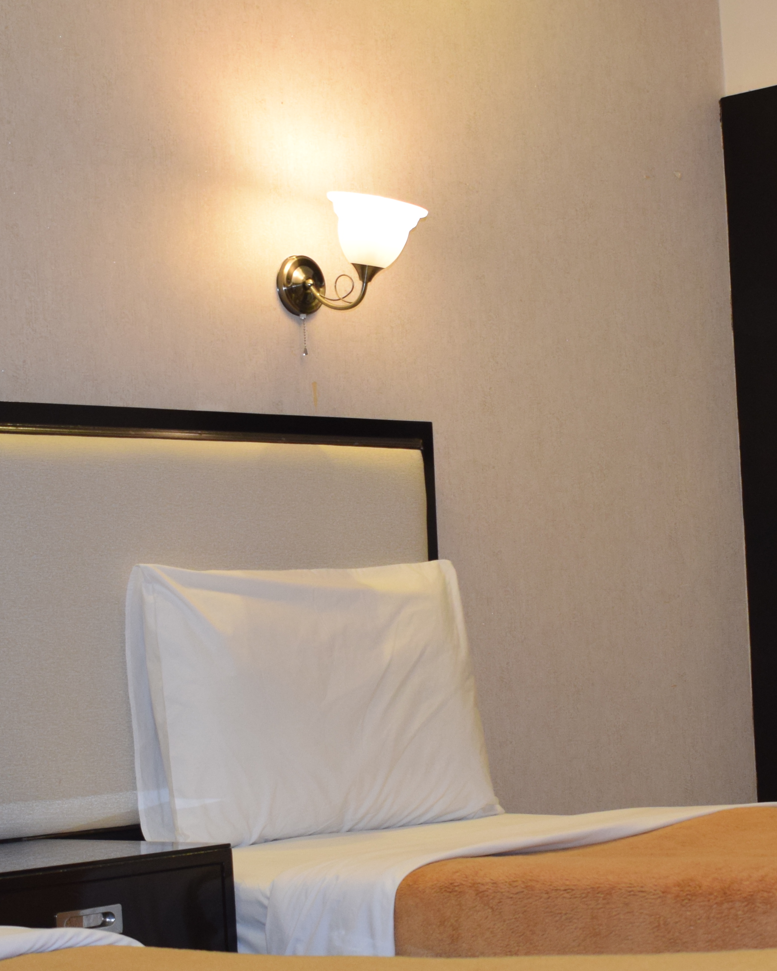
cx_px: 510
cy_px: 662
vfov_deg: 23.1
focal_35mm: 82
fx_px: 2360
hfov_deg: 18.7
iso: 800
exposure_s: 1/80
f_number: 4.5
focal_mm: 25
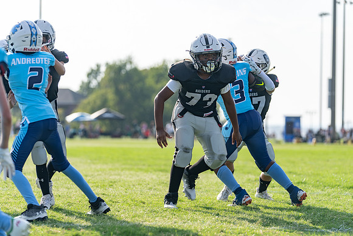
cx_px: 176
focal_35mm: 144
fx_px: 1412
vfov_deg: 9.5
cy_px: 118
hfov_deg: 14.2
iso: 100
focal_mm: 144
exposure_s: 1/1000
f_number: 3.5
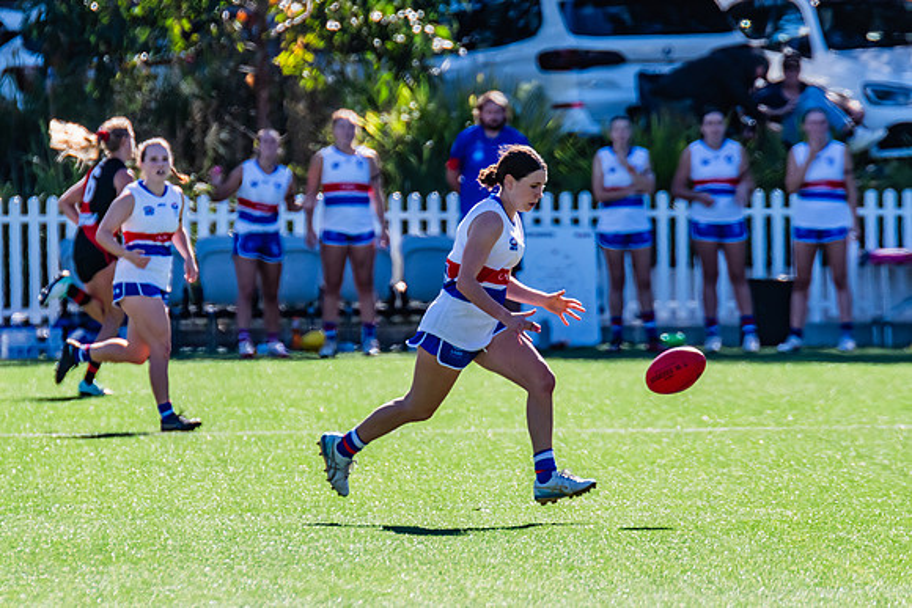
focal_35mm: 759
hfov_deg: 2.7
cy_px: 284
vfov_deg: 1.8
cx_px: 532
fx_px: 19240
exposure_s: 1/1250
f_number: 9
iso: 800
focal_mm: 600
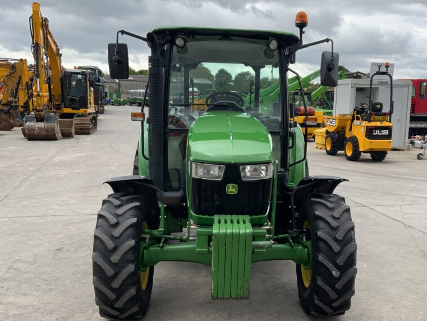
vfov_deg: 36.8
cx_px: 252
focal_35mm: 39
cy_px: 177
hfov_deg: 47.6
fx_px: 481
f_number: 1.8
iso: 16
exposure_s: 1/657
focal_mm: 3
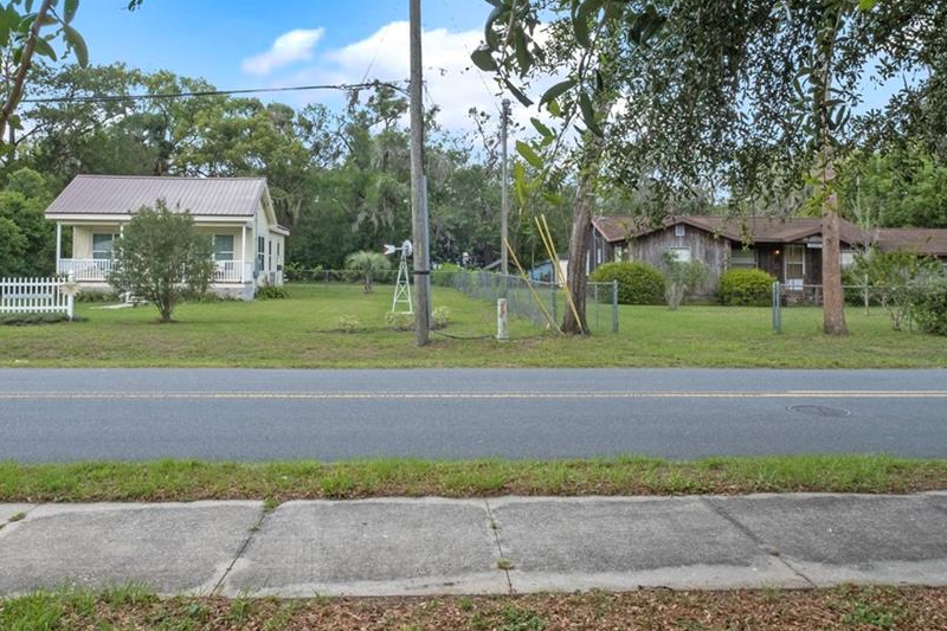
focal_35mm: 30
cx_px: 463
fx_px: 789
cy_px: 242
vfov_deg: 43.3
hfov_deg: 61.9
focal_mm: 10
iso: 160
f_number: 11
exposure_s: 1/20
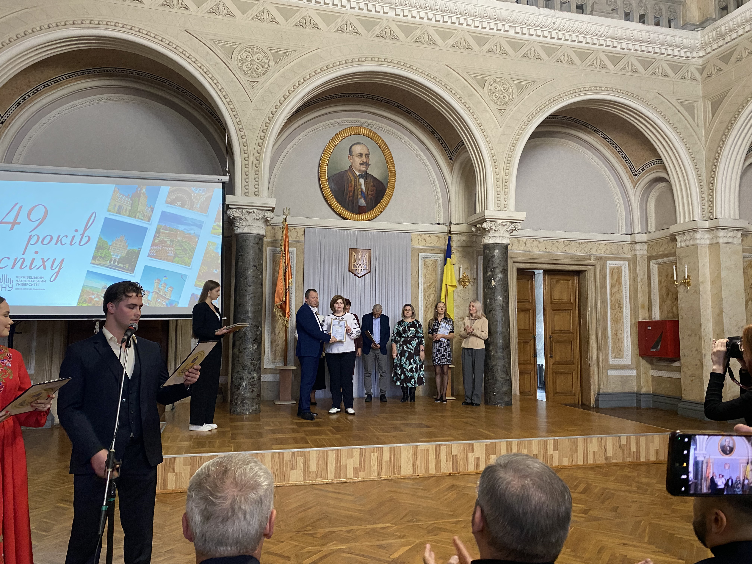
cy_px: 282
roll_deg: -0.7
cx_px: 376
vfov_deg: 53.1
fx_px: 565
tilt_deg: +4.5
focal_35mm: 26
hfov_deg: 67.3
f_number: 1.8
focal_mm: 4.25
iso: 320
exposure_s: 1/60
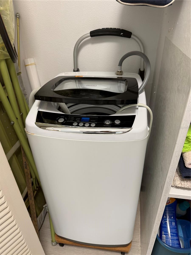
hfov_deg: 56.8
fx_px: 177
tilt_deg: -32.5
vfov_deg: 71.6
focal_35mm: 24
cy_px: 128
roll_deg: +1.3
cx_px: 96
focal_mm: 6.76
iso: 160
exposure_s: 1/60
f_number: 1.78
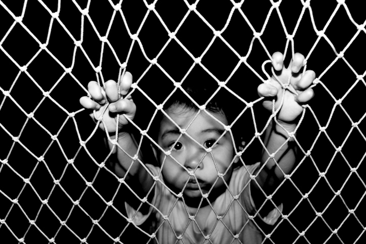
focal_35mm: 50
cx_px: 183
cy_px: 122
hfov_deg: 39.6
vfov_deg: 27.0
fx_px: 508
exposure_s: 1/125
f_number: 5.6
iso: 800
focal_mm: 50
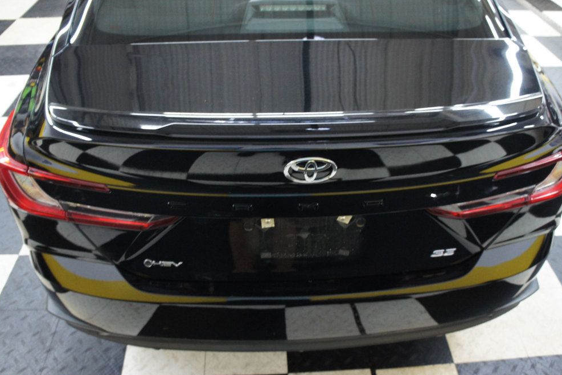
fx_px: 437
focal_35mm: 28
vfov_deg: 46.4
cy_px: 193
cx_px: 288
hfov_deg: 65.5
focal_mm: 18
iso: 1600
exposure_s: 1/40
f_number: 3.5
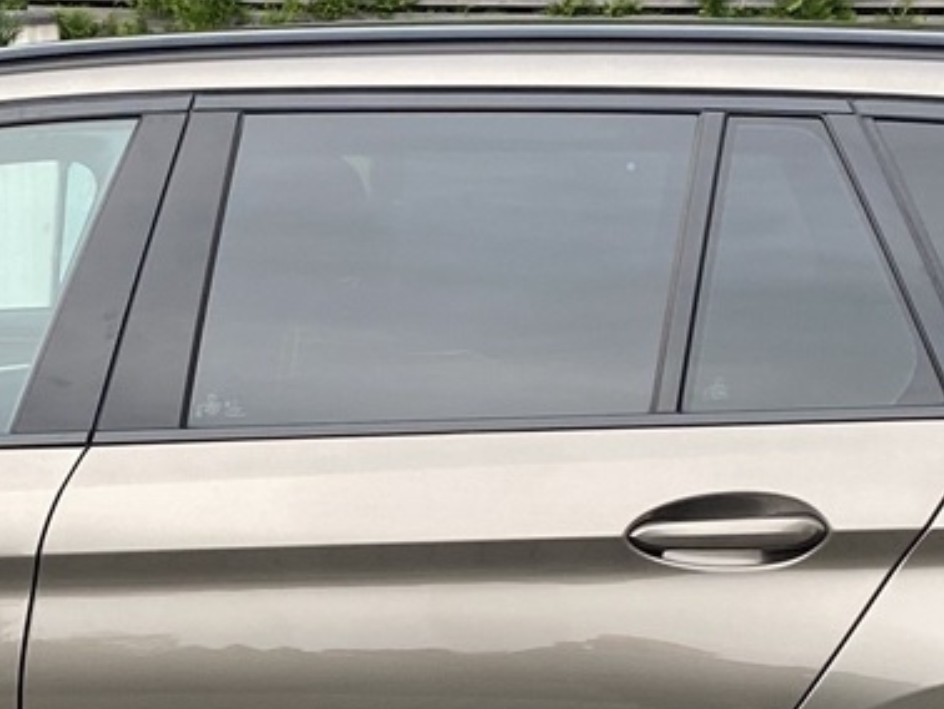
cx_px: 227
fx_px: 3002
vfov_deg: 13.3
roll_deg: +0.3
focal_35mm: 110
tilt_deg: -12.1
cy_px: 682
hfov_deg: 17.8
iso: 125
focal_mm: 4.25
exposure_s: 1/121
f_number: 1.8
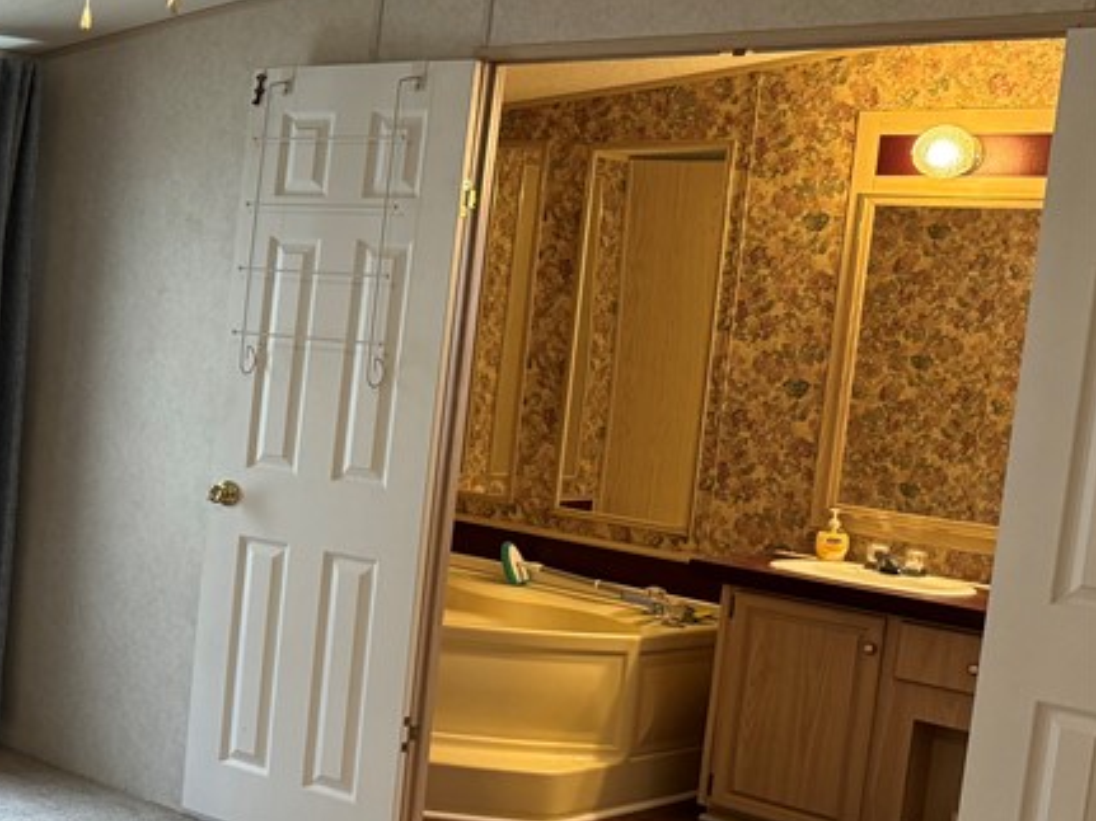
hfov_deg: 29.4
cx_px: -201
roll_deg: -4.7
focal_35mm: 57
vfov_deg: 25.6
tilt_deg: -6.2
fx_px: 1804
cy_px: 422
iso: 250
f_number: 1.78
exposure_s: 1/60
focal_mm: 6.86
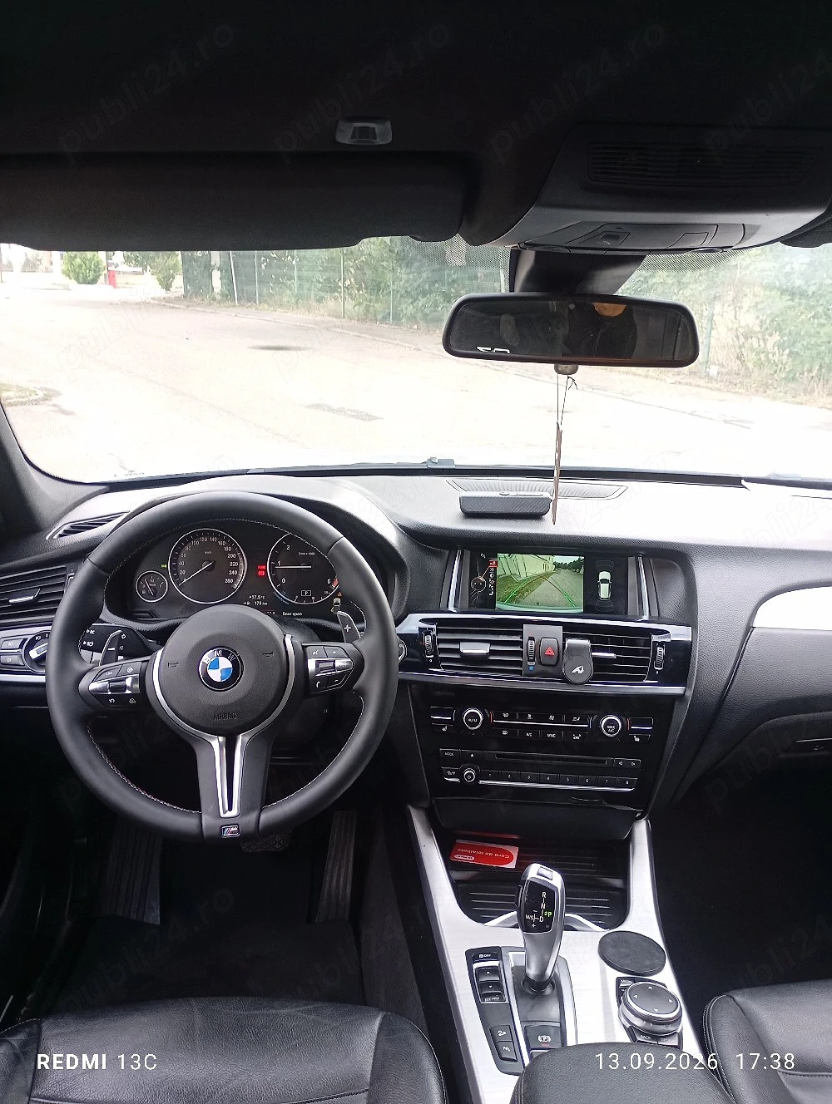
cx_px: 416
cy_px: 552
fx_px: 895
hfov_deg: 49.9
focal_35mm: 28
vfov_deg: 63.4
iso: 413
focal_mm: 4.27
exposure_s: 1/50
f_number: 1.8
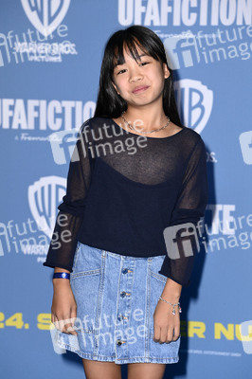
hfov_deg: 9.4
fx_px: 1525
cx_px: 126
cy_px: 190
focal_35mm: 145
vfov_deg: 14.2
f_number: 6.3
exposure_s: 1/250
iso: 1000
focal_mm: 145
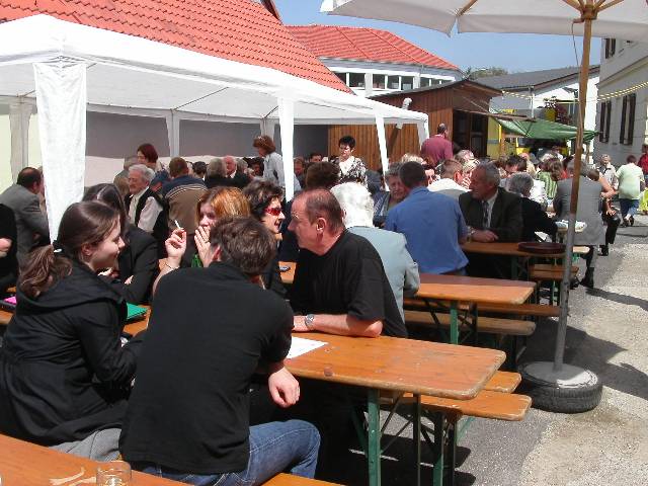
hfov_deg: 49.0
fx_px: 711
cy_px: 243
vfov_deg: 37.7
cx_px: 324
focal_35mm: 38
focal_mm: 7.8
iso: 100
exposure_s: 1/350
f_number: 8
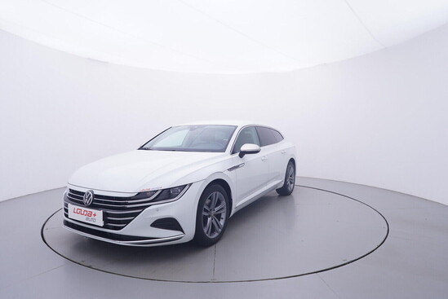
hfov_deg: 77.3
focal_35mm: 22
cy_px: 150
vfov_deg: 56.2
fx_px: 280
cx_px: 224
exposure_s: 1/80
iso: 200
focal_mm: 15
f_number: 5
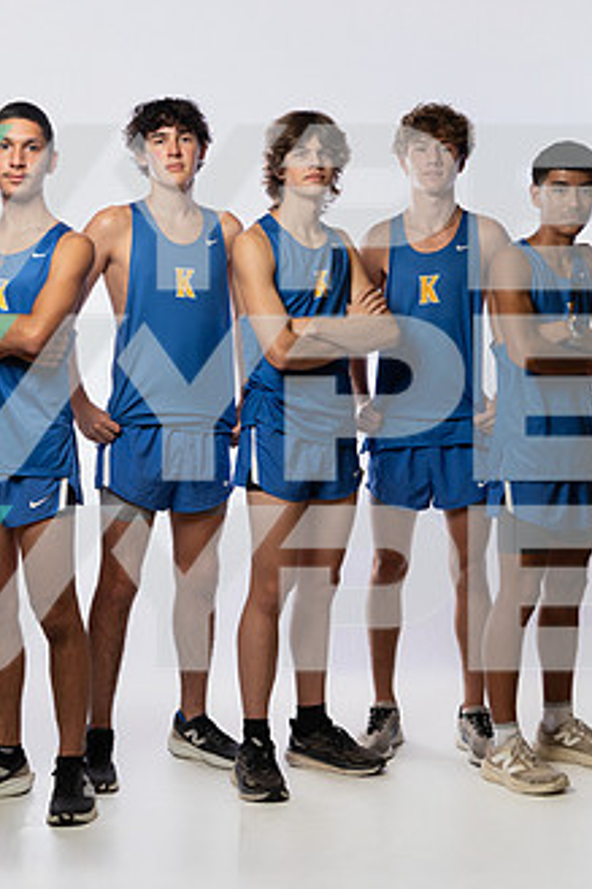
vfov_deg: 30.1
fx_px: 1654
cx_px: 254
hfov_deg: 20.3
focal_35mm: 67
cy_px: 400
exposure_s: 1/250
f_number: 5.6
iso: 640
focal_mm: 49
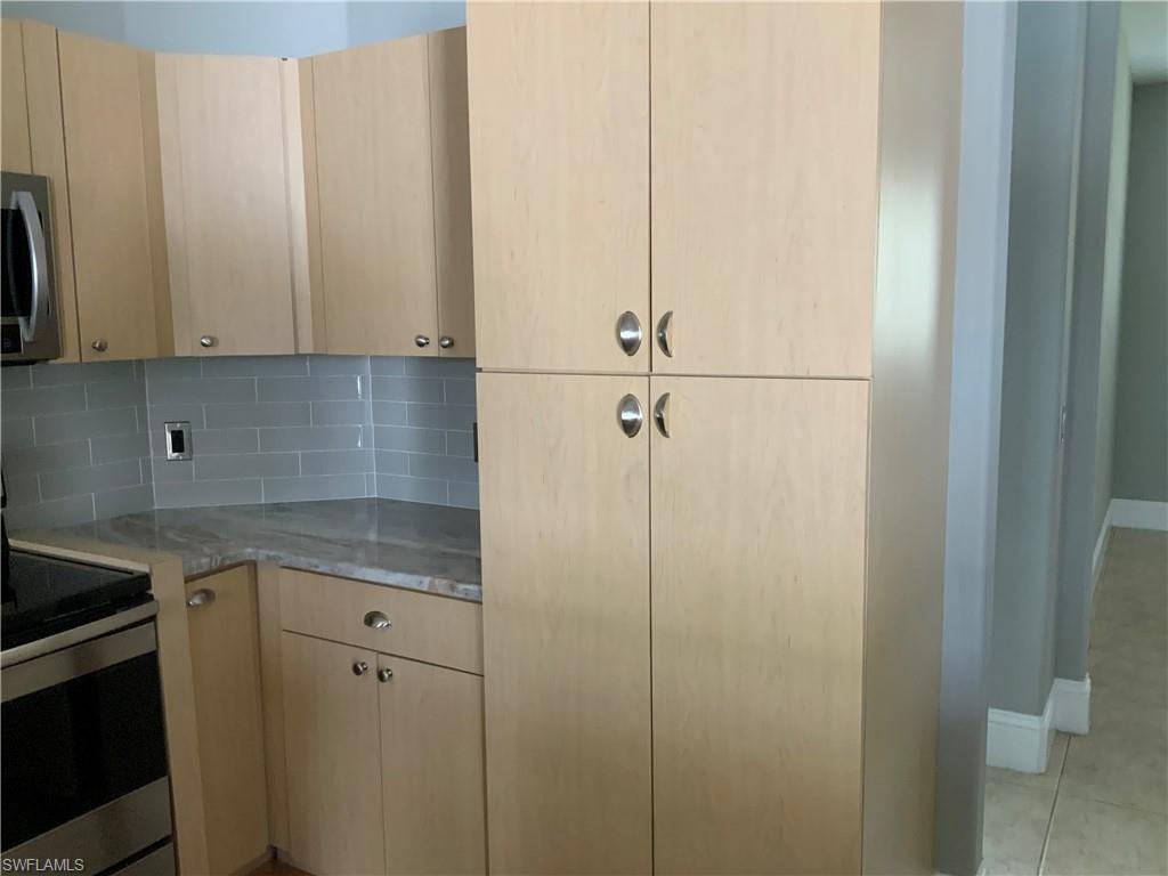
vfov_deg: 48.2
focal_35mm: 29
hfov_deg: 61.7
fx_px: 979
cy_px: 438
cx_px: 584
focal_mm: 3
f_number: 1.8
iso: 250
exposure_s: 1/60
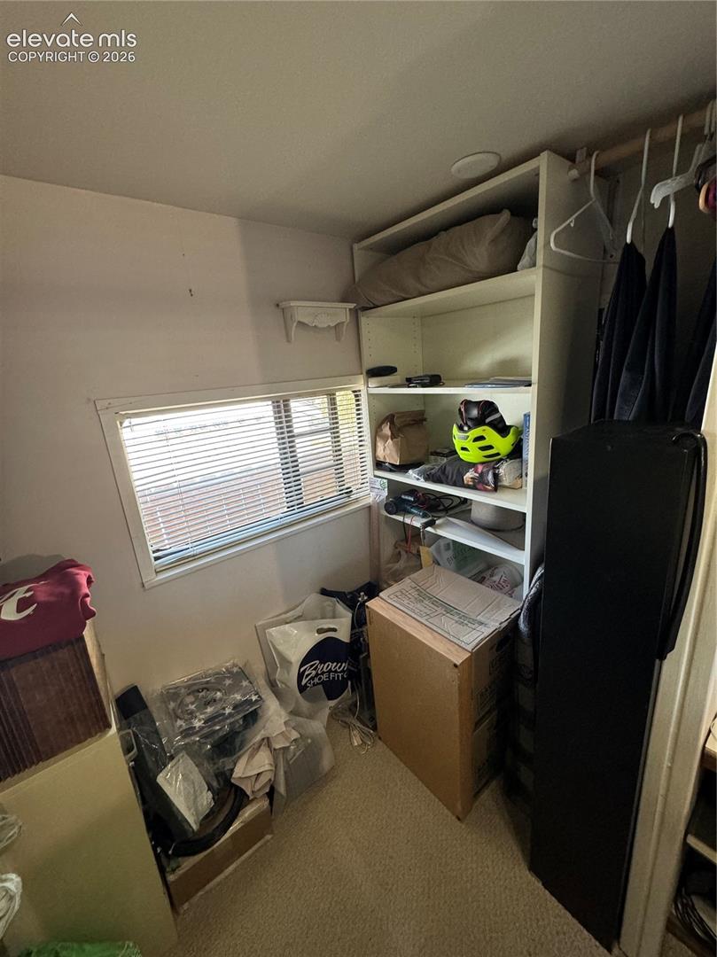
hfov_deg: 85.6
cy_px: 478
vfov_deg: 102.1
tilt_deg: -17.0
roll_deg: +4.7
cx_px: 358
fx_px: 387
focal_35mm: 14
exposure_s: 1/60
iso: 250
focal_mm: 2.22
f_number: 2.2
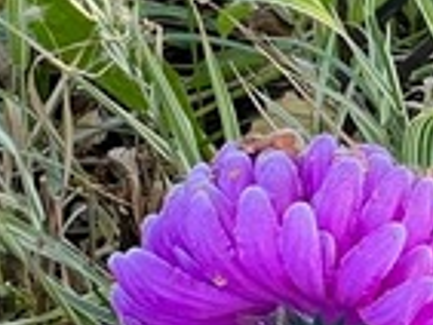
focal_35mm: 437
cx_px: 1216
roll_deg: -1.3
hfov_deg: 4.4
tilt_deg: -35.5
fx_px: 5471
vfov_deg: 3.4
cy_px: 224
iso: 100
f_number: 2.8
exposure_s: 1/121
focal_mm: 9
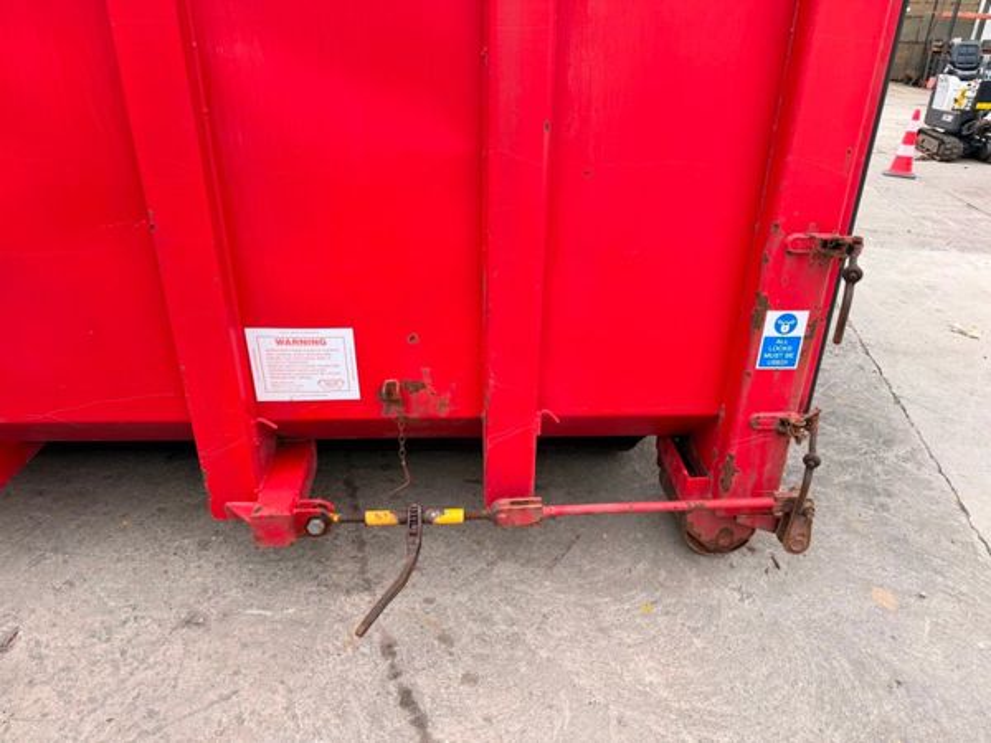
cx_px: 496
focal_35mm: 24
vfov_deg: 56.8
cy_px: 372
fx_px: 687
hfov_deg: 71.6
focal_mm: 6.76
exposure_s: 1/194
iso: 64
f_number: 1.78
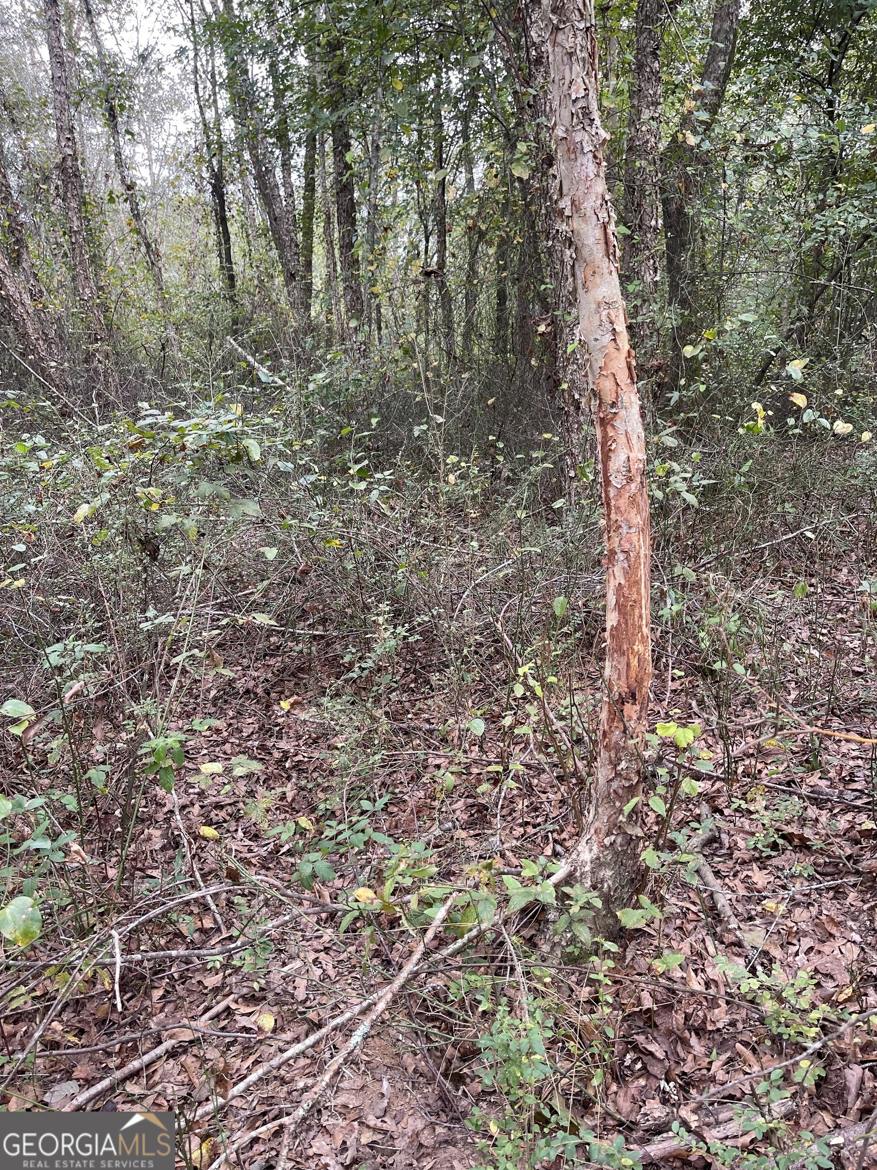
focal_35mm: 25
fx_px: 845
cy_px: 585
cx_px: 438
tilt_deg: -13.5
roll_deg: +0.7
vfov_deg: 69.4
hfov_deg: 54.9
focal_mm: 5.1
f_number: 1.6
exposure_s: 1/121
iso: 64
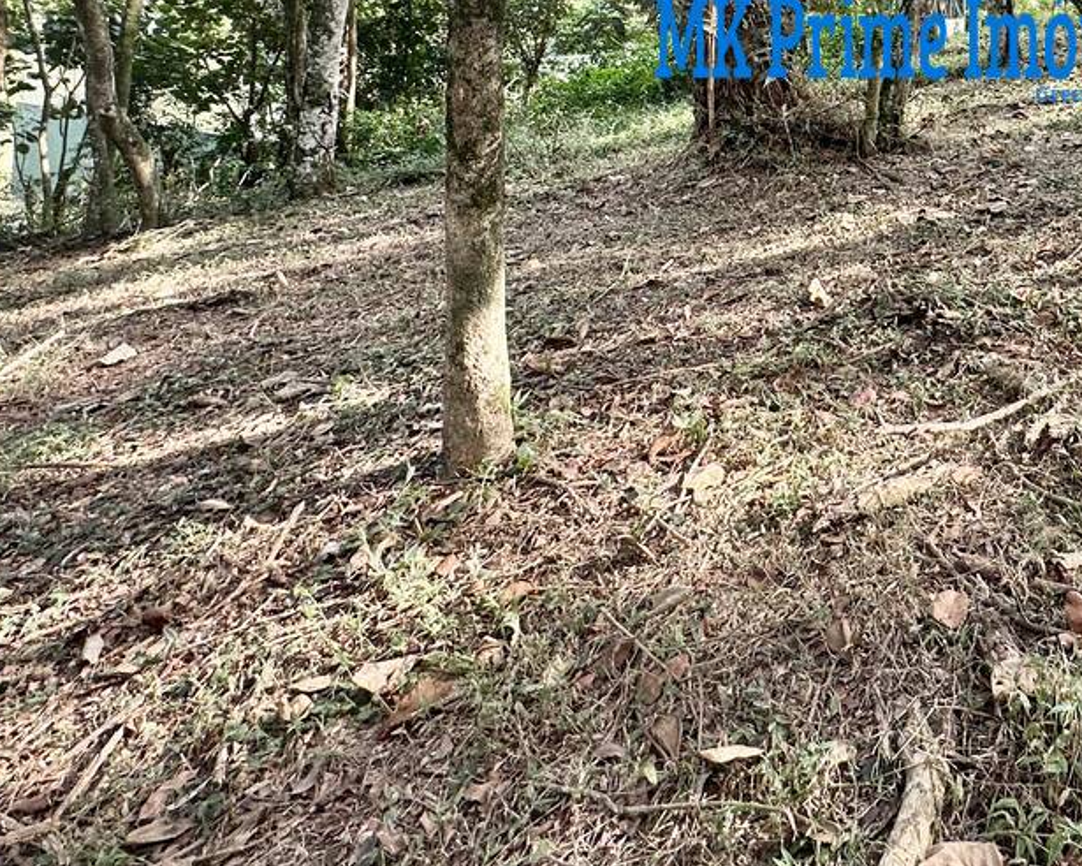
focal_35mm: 32
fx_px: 1025
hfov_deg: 50.6
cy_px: -37
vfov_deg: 39.3
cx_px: 932
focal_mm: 2.22
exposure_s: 1/99
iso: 64
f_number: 2.2
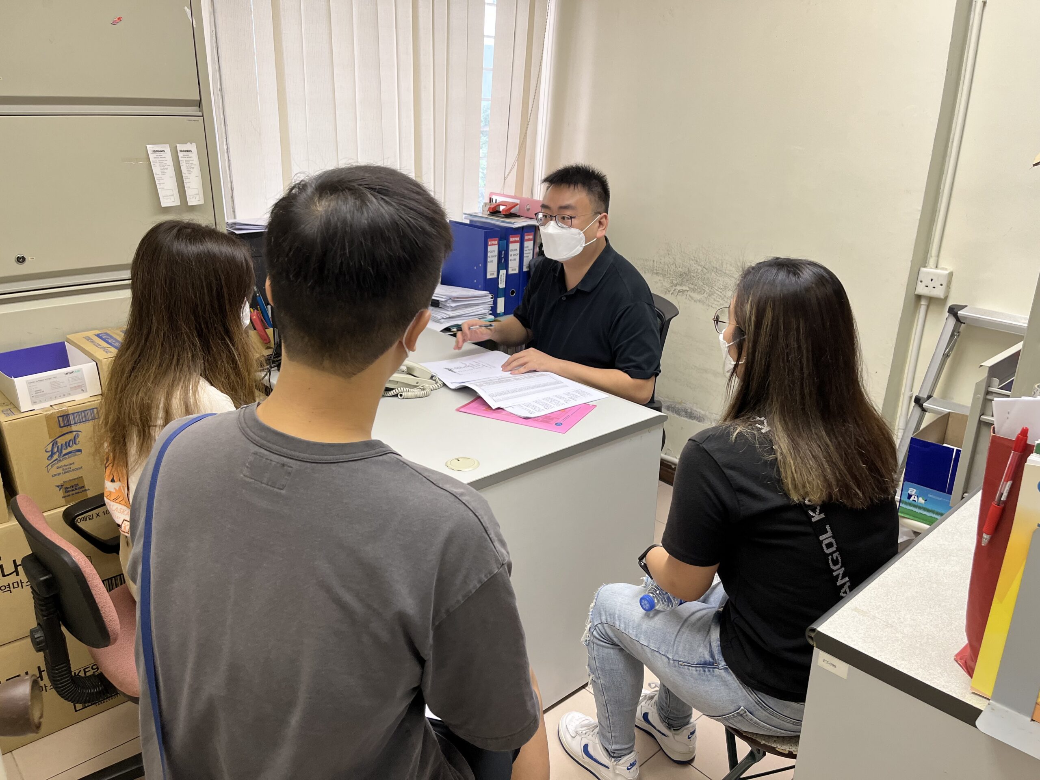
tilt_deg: -19.9
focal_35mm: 26
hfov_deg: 67.3
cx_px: 520
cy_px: 390
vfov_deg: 53.1
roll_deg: -2.1
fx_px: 781
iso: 125
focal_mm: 5.1
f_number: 1.6
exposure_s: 1/100
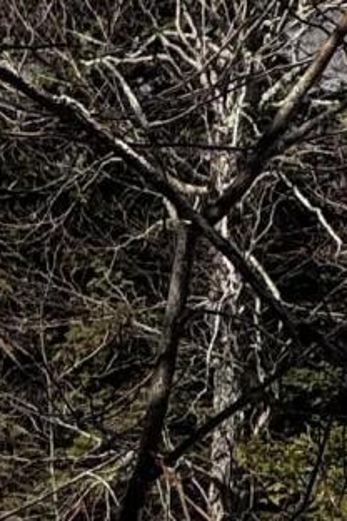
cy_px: 534
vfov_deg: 4.0
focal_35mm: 514
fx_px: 7431
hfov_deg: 2.6
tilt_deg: -1.8
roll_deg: -1.1
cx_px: -811
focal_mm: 9
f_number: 2.8
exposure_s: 1/444
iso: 25
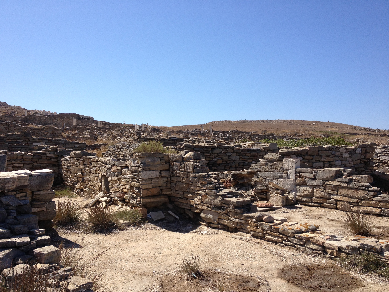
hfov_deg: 52.6
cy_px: 146
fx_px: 393
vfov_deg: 40.7
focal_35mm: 35
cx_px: 194
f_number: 2.4
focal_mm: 4.28
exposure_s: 1/1727
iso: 50
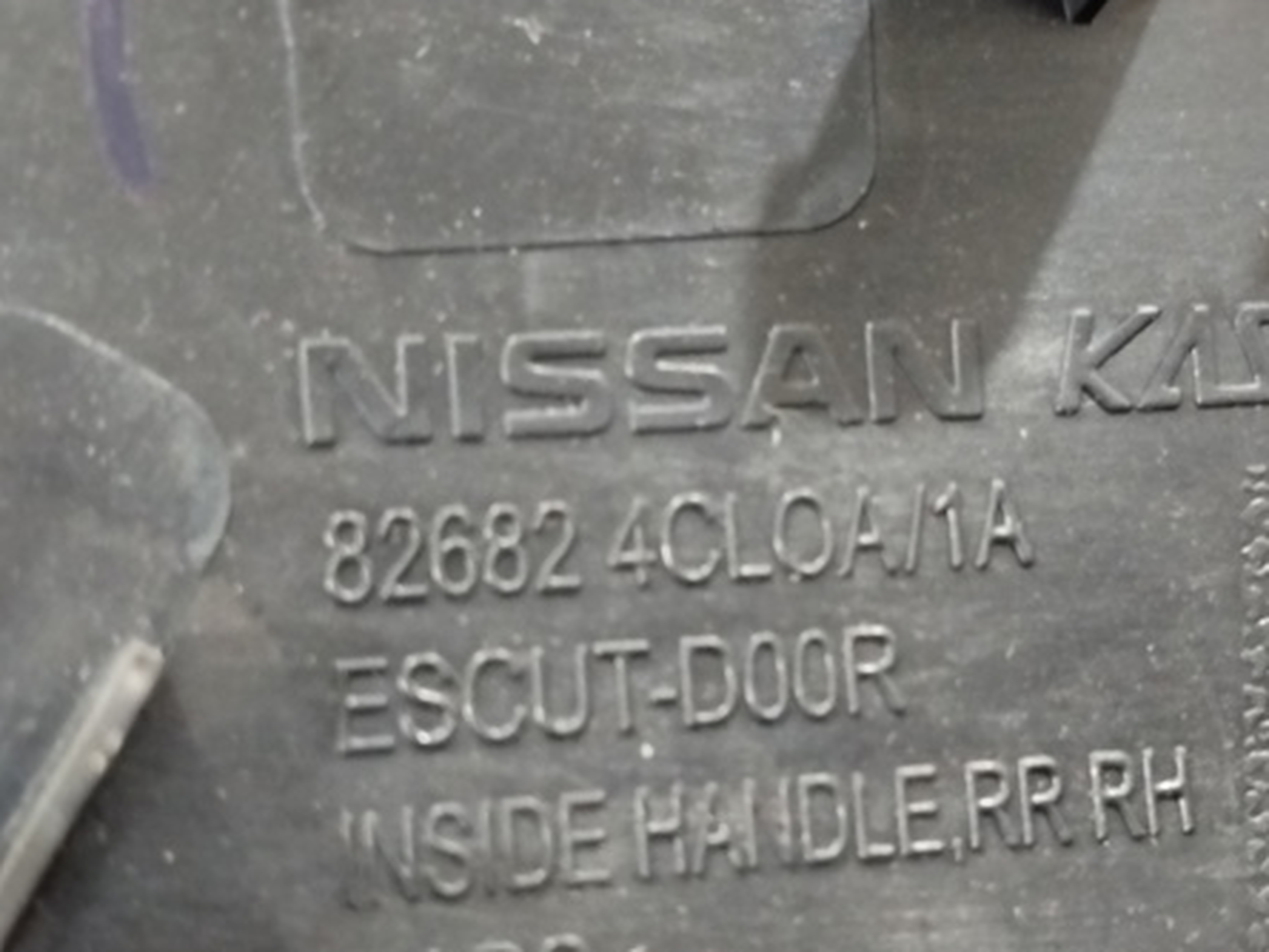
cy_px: 539
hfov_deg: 28.1
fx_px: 2530
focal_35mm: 69
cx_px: 773
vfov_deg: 21.3
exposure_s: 1/17
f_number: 1.7
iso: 3200
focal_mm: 5.31
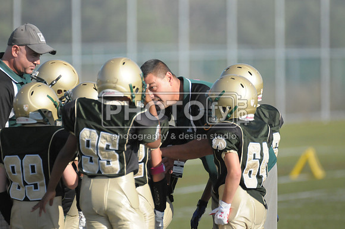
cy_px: 114
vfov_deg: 2.3
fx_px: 5742
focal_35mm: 600
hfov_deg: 3.4
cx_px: 172
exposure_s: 1/8000
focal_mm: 400
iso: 1600
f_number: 4
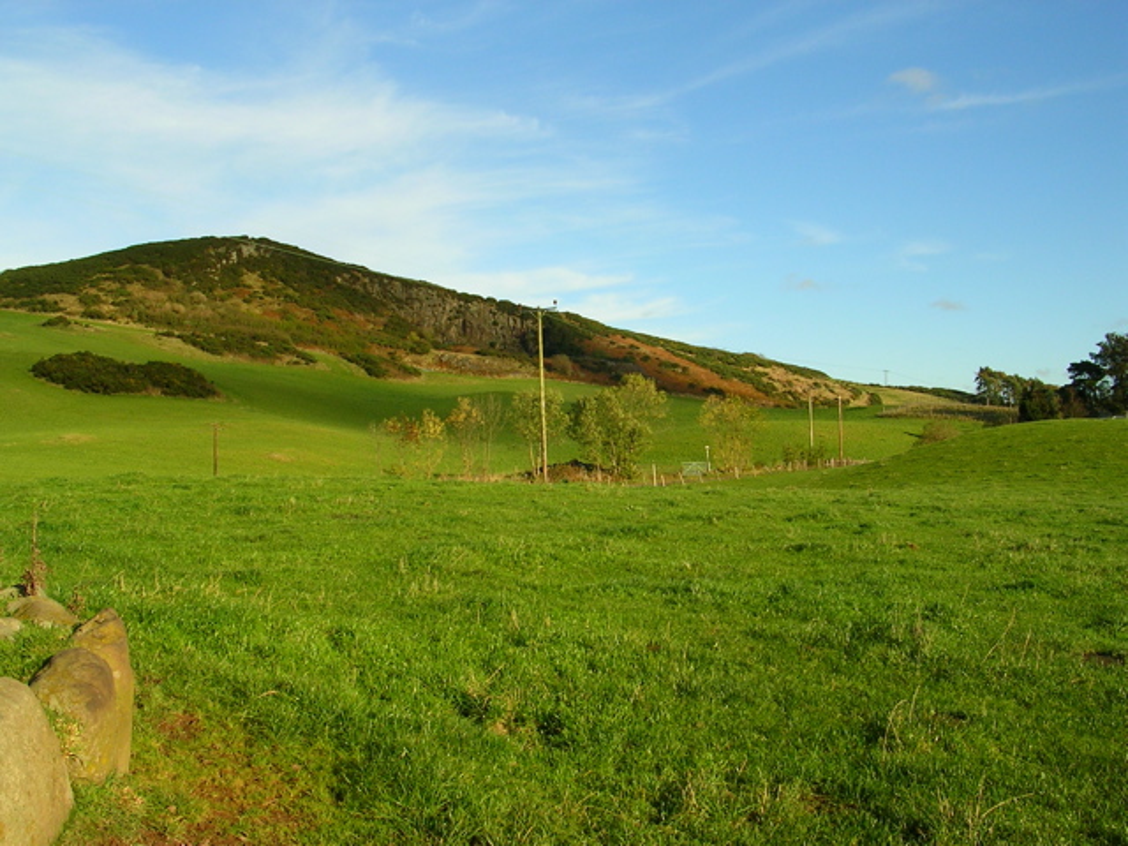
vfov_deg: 37.7
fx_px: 1238
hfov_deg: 49.0
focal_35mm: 38
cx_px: 564
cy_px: 423
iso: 50
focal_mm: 5.8
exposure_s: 1/227
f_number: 5.6
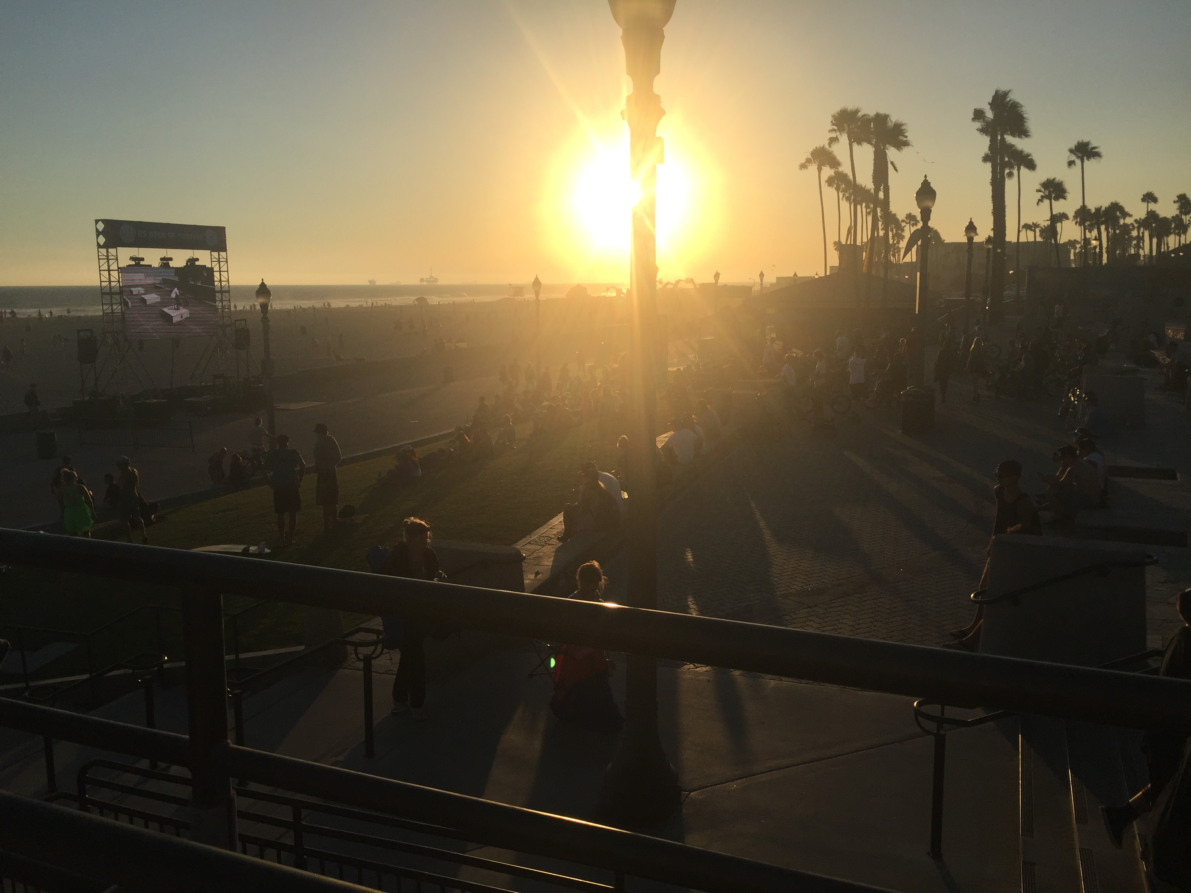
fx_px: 998
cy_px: 446
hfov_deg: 61.7
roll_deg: -0.7
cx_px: 596
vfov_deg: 48.2
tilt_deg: -7.0
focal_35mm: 29
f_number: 2.2
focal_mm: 4.15
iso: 32
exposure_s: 1/4950
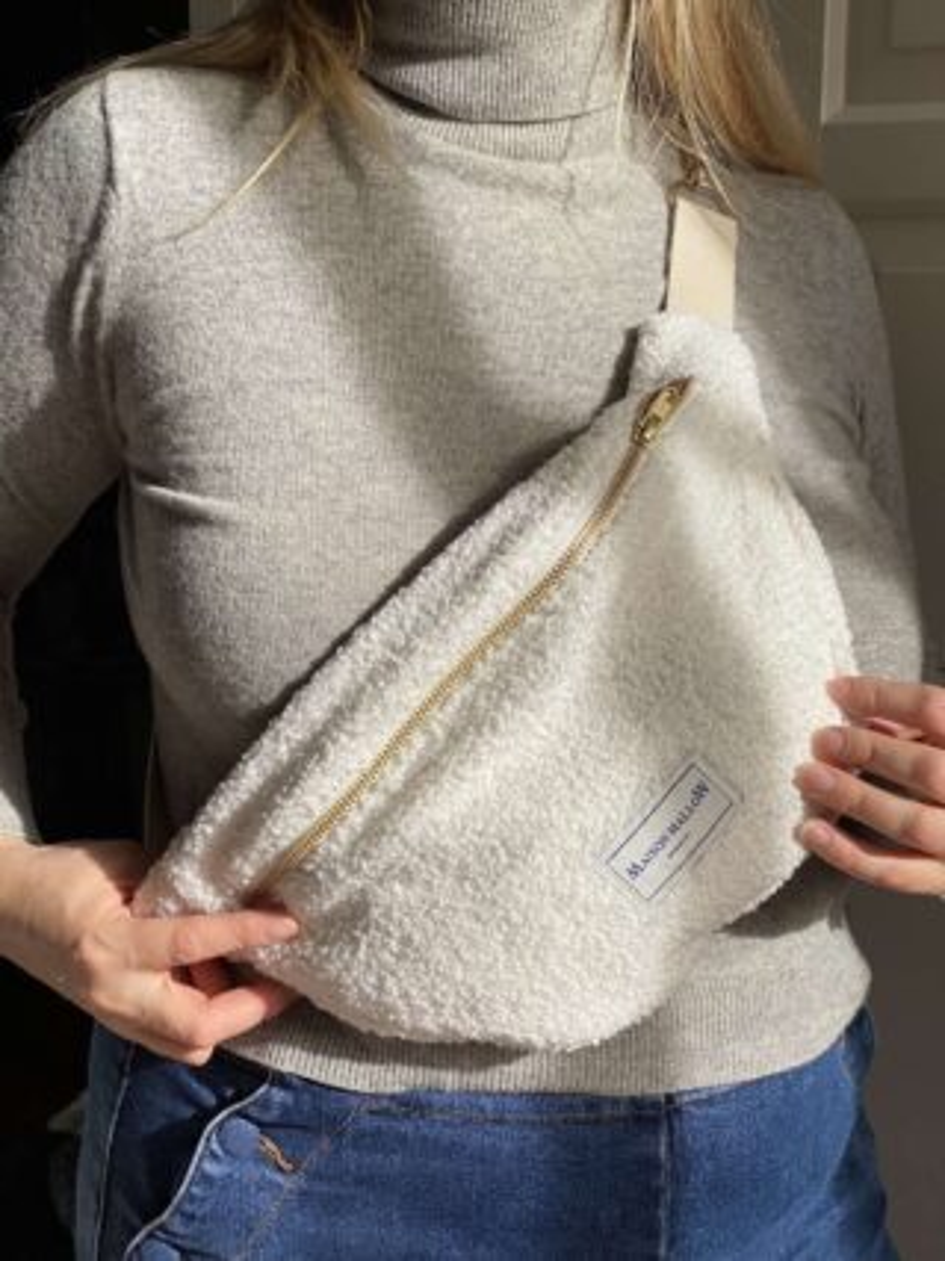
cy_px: 630
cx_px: 472
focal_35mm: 52
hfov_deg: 28.0
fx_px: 1894
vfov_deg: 36.8
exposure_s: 1/922
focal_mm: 6
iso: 20
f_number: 2
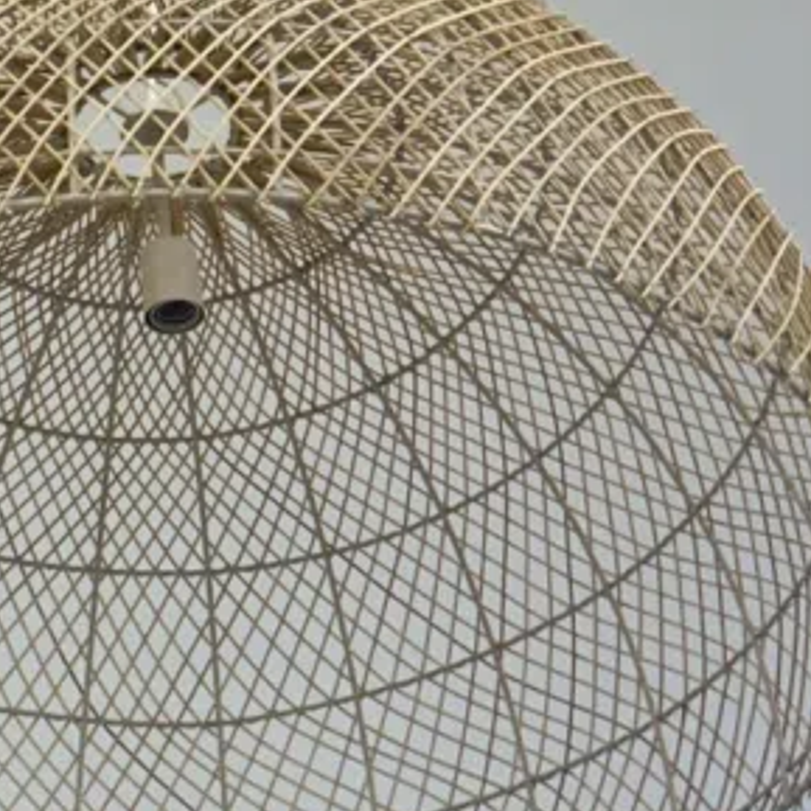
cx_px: 174
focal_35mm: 94
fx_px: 2492
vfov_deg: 18.4
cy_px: 244
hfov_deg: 18.3
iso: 100
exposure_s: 1/100
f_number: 1.78
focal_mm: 6.86
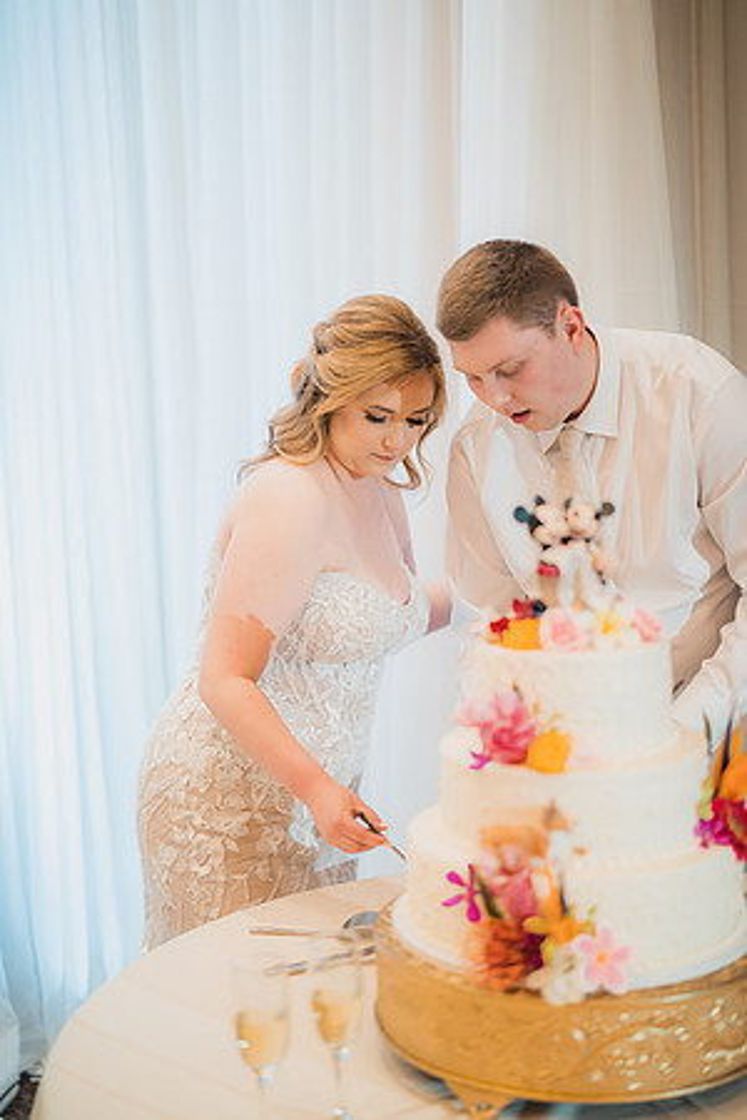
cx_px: 374
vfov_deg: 39.6
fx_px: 1556
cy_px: 560
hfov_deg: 27.0
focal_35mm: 50
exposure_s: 1/500
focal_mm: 50
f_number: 1.4
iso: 1250
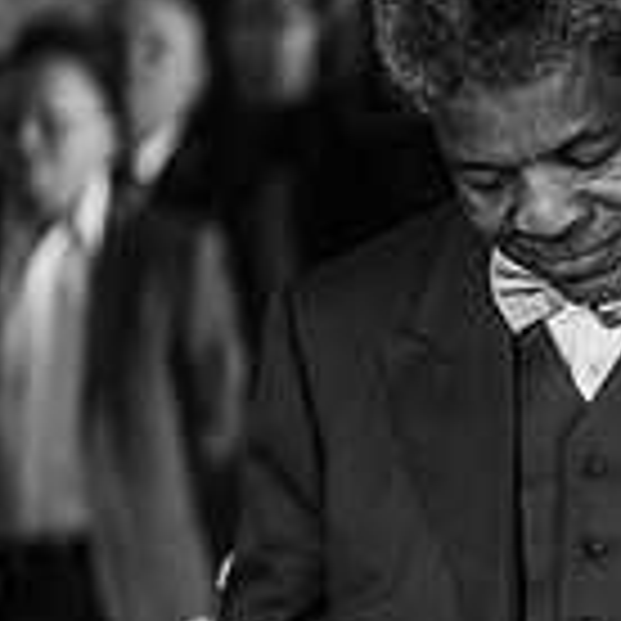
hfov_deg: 5.6
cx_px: 1300
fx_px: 6150
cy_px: 513
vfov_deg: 5.8
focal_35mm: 303
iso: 320
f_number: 1.8
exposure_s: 1/200
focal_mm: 85
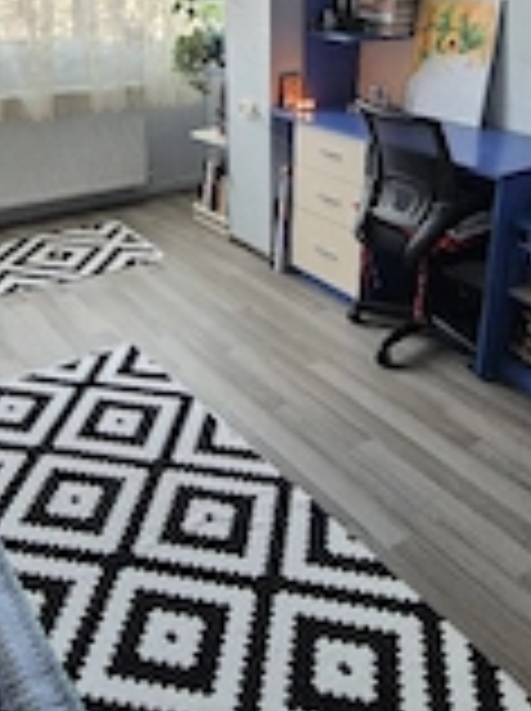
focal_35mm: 33
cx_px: 225
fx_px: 677
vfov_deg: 53.1
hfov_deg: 42.7
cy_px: 184
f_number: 2.2
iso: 500
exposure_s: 1/50
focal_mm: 2.2
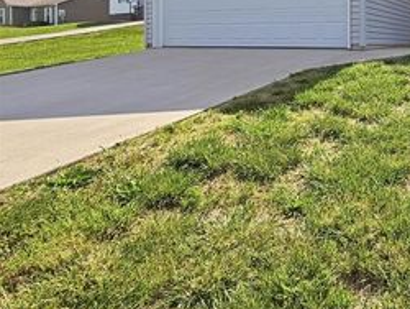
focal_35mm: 28
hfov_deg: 51.2
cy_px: 9
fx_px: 332
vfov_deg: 43.6
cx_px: 408
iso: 25
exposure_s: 1/770
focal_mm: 2.2
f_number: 2.2
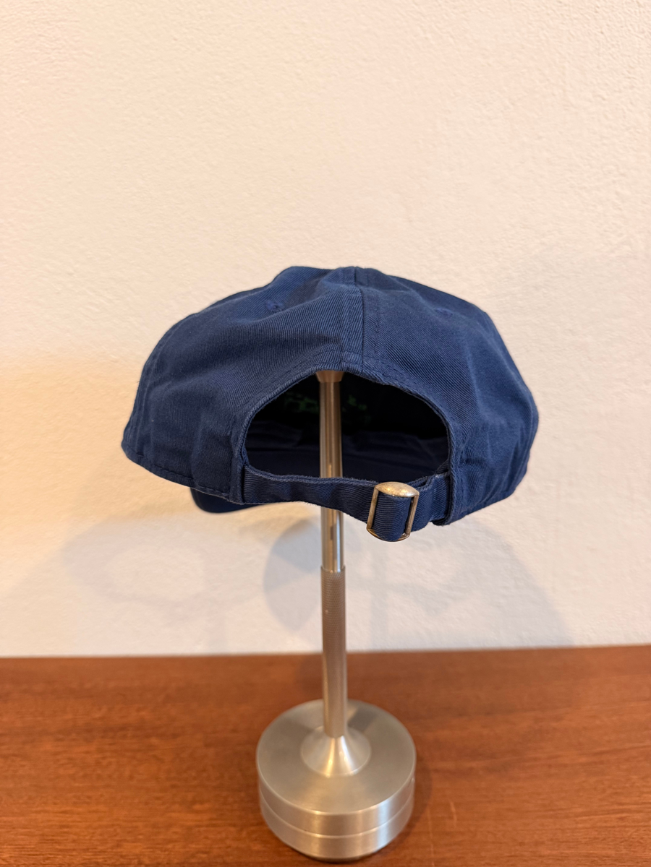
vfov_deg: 71.6
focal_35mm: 24
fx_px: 602
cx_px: 326
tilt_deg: -13.1
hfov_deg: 56.8
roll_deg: +0.3
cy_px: 434
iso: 320
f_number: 1.78
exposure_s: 1/60
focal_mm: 6.76
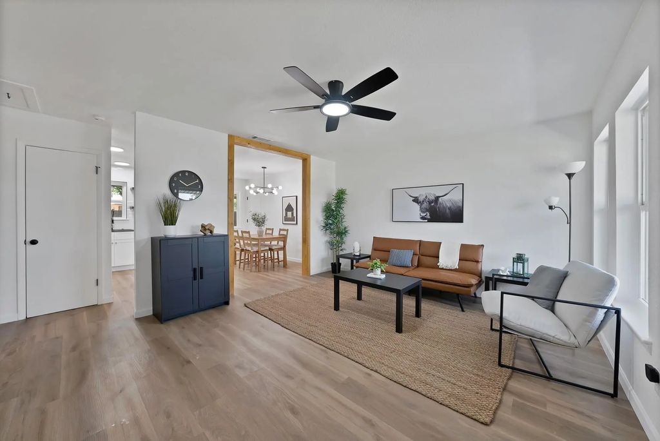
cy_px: 220
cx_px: 330
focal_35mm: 13
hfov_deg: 108.3
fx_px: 238
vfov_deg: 85.5
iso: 640
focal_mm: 13
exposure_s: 1/6
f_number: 9
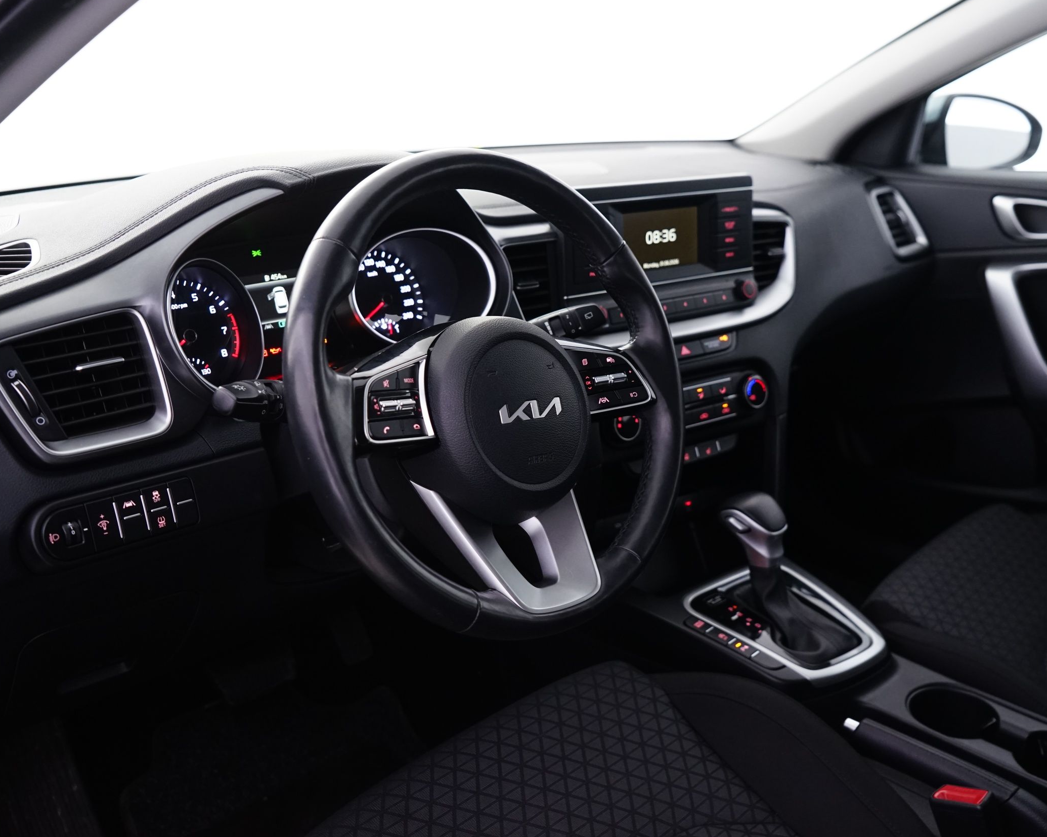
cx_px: 577
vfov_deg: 43.4
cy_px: 416
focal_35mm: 34
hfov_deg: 52.8
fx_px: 1054
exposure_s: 1/10
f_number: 4
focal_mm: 30
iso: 1600
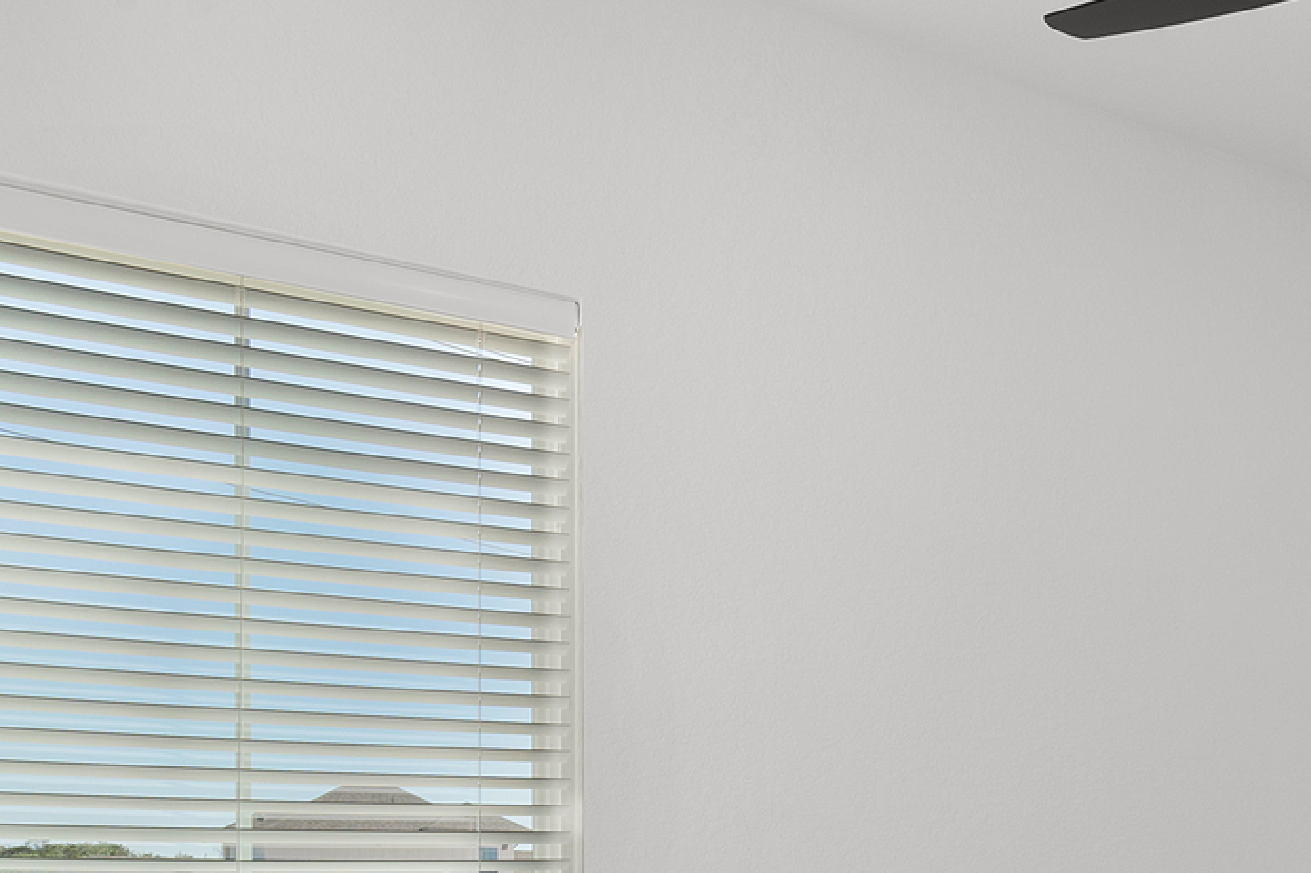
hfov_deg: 38.6
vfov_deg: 30.5
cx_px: 1492
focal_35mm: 40
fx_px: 1456
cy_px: 919
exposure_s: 1/20
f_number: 9
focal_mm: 17
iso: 100
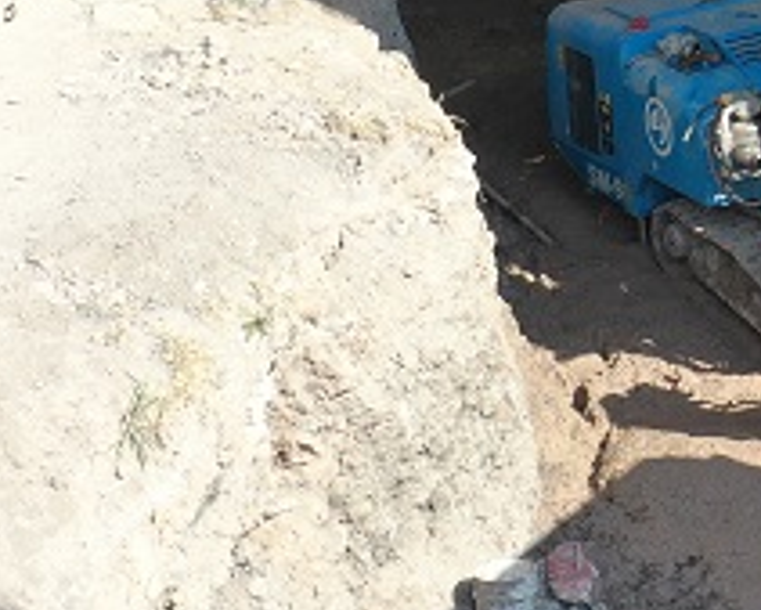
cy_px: -227
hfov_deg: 15.0
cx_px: 1349
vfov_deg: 13.2
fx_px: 2524
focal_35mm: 112
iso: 100
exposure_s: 1/240
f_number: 5
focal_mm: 10.26
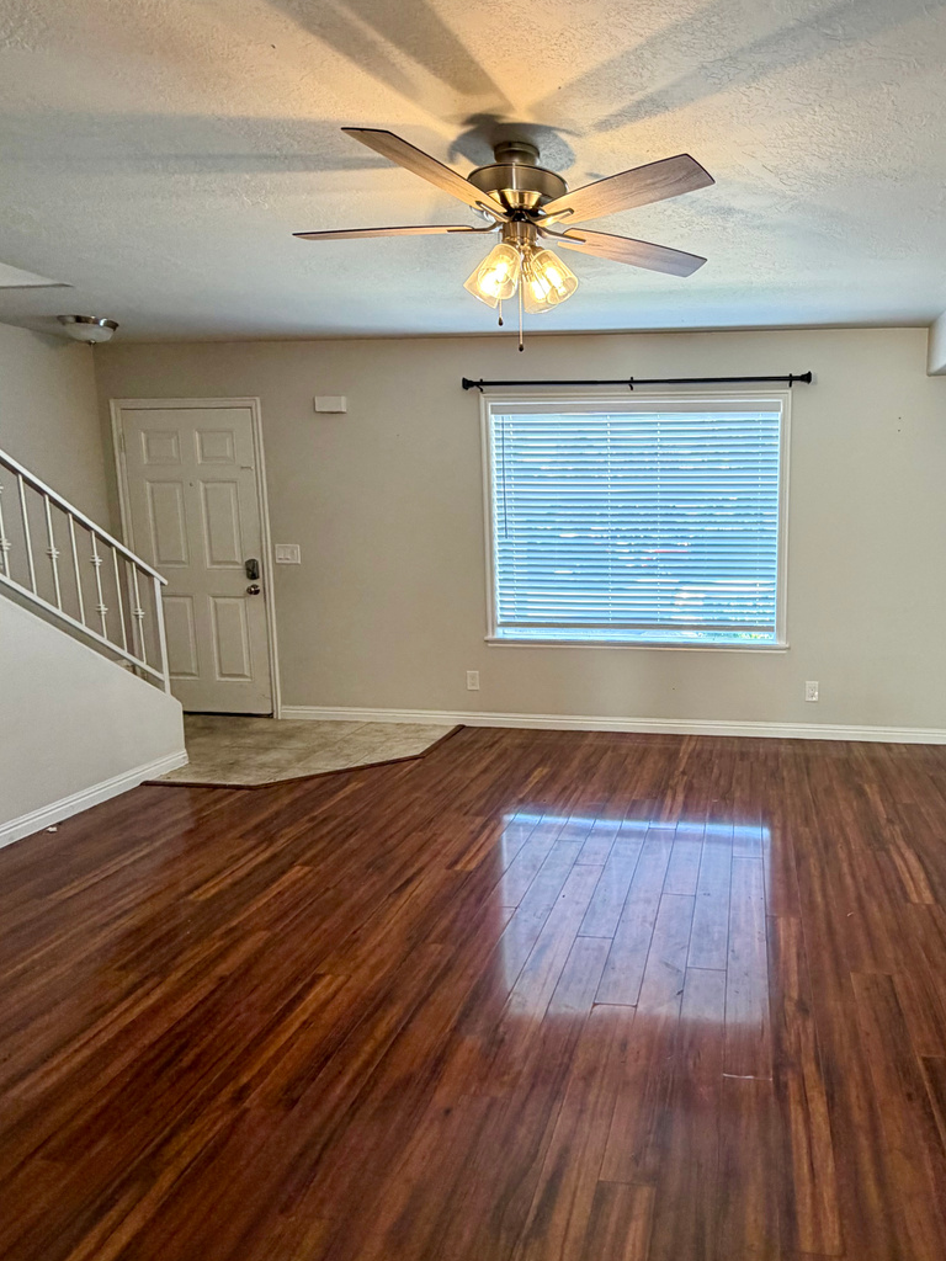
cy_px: 622
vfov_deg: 79.0
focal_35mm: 21
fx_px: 765
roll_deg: -0.2
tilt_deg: -8.7
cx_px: 660
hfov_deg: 61.3
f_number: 2.2
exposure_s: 1/60
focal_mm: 2.22
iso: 160
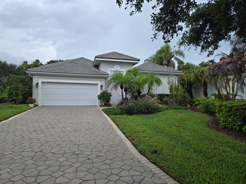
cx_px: 123
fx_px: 163
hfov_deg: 73.9
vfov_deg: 58.9
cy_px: 92
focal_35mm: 23
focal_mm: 5.4
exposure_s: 1/820
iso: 25
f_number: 1.8
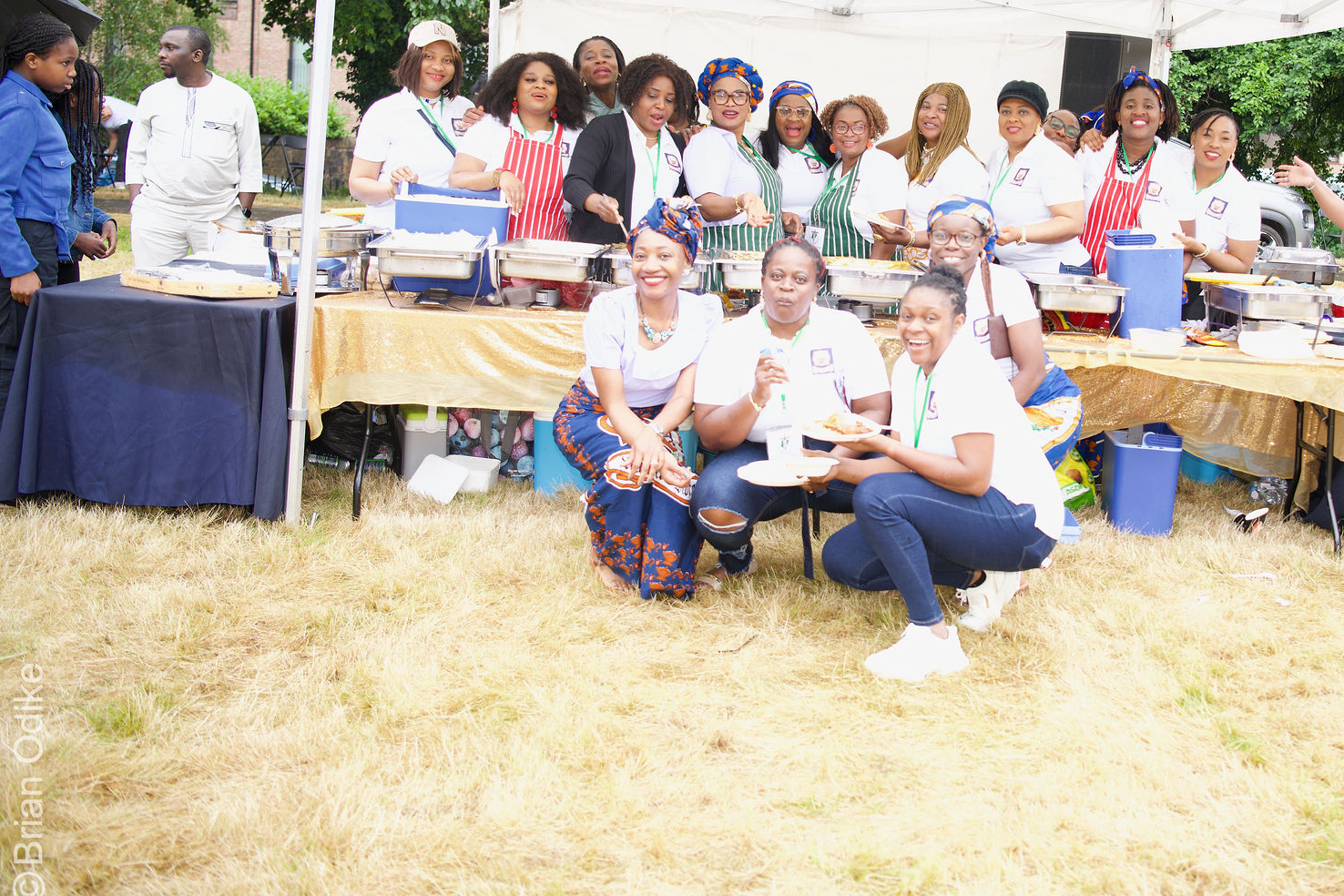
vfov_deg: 31.0
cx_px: 921
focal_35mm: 43
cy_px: 309
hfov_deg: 44.6
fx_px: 1605
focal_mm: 31
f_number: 2.8
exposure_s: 1/60
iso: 200
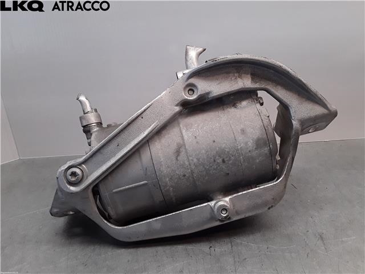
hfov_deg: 63.4
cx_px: 182
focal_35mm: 28
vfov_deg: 49.7
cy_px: 137
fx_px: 295
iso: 100
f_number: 1.9
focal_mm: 2.91
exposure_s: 1/163
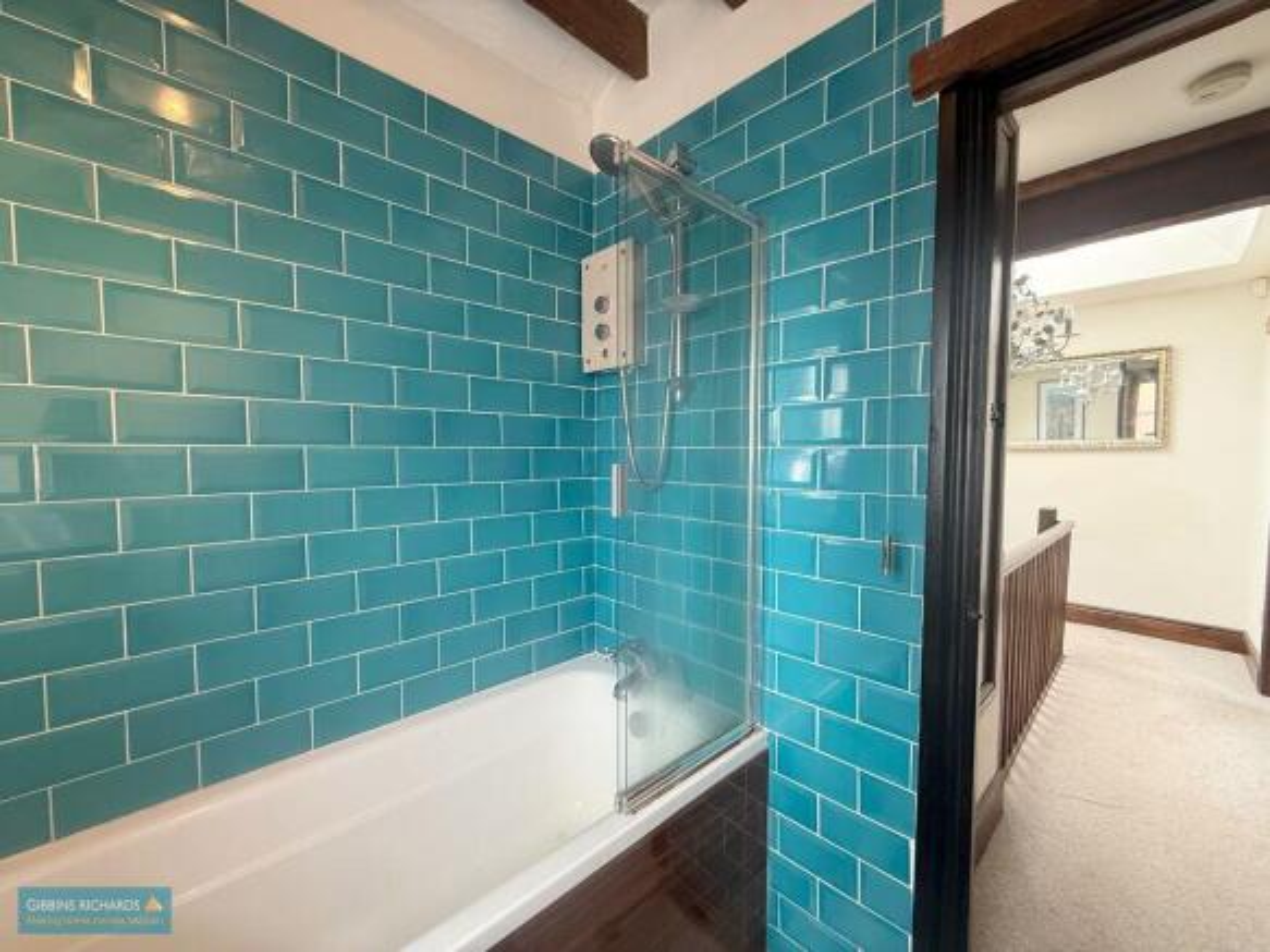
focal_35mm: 14
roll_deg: -0.3
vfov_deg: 85.7
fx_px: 514
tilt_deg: -2.0
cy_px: 476
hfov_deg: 102.1
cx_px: 635
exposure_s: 1/100
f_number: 2.2
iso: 320
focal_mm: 2.22
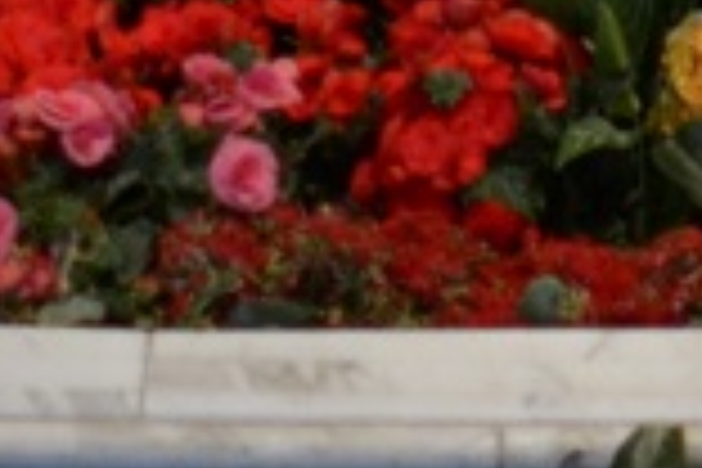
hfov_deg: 5.3
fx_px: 7559
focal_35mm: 388
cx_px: 387
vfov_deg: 3.5
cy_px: -734
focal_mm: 35
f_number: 1.8
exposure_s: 1/250
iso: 800
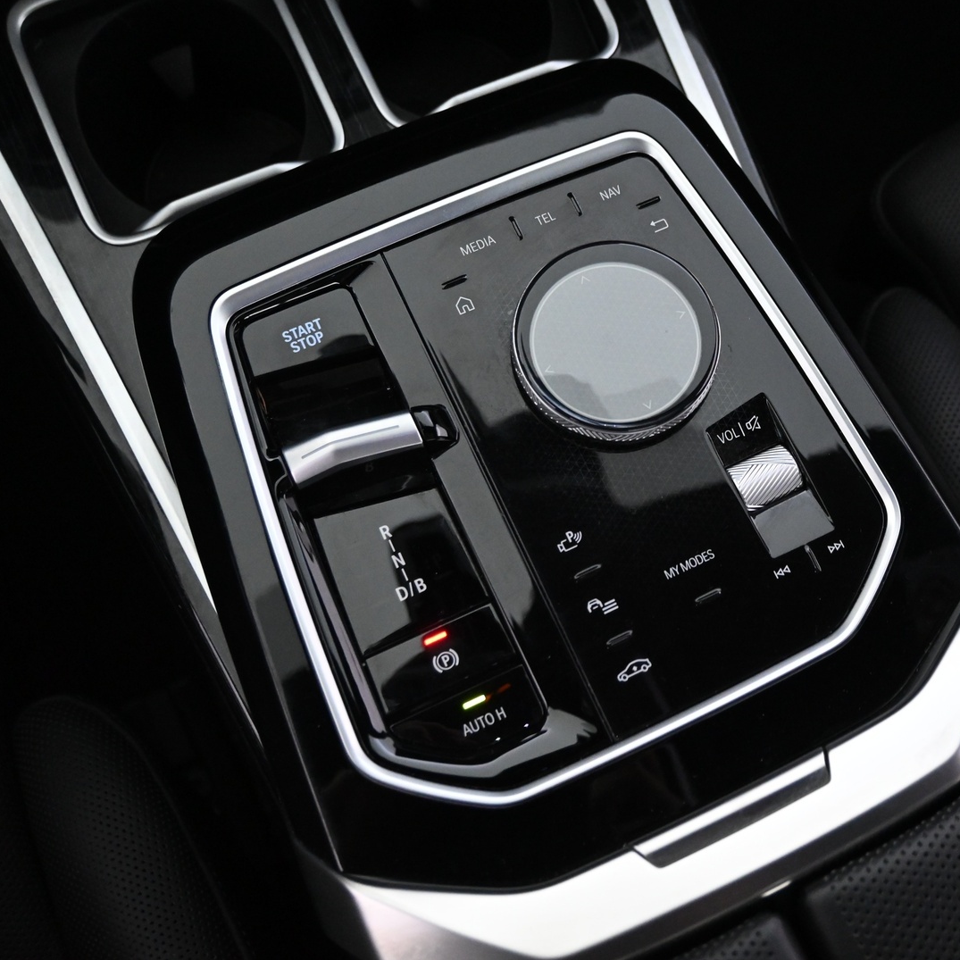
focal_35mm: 41
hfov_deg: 40.4
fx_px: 1296
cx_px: 589
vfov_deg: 40.6
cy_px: 479
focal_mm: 21.5
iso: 3200
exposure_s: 1/30
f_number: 4
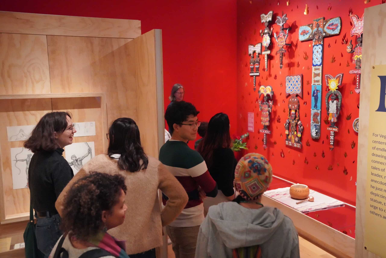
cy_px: 129
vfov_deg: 37.9
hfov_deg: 54.4
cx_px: 193
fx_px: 375
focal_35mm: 35
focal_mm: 35
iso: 12800
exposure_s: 1/125
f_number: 2.8
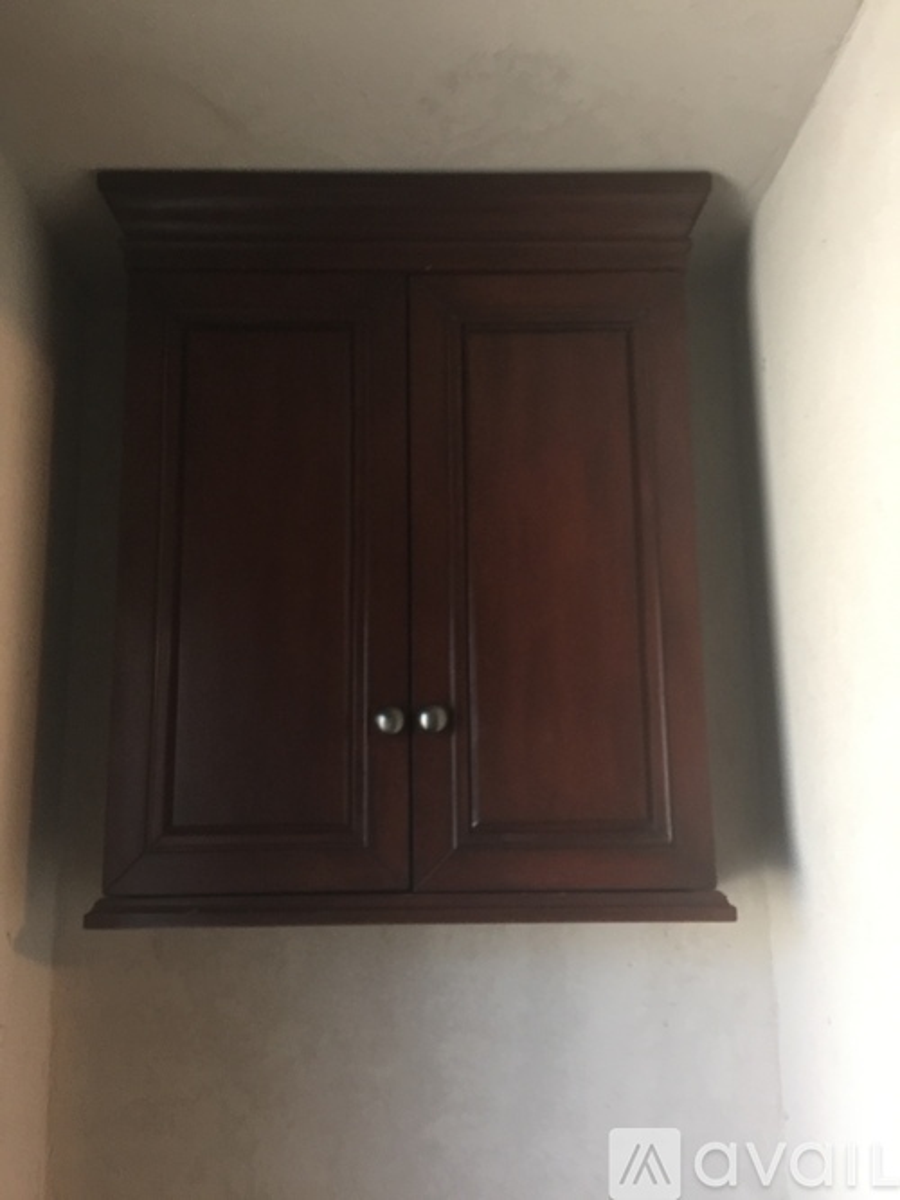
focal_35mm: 29
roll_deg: +0.5
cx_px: 450
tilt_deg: +11.8
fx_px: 1006
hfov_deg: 48.2
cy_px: 600
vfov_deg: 61.7
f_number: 2.2
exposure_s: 1/8
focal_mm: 4.15
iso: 125
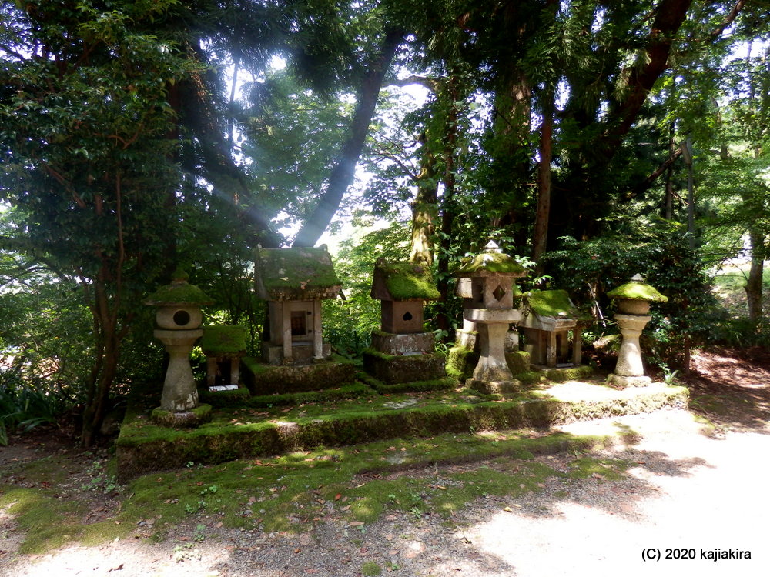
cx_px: 385
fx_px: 556
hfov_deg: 69.4
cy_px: 288
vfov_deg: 54.9
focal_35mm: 25
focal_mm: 4.5
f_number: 3
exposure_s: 1/125
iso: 200
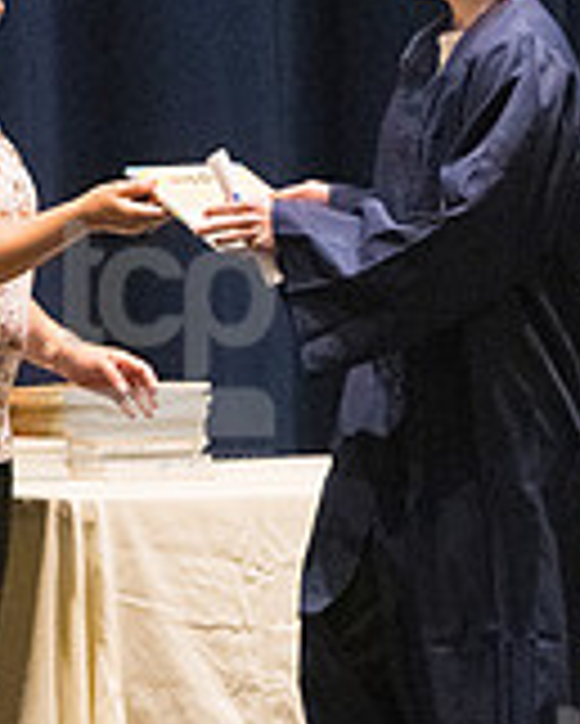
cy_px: 342
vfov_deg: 4.0
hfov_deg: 3.2
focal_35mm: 489
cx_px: 169
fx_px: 10483
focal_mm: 125
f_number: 4.5
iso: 8000
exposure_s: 1/250
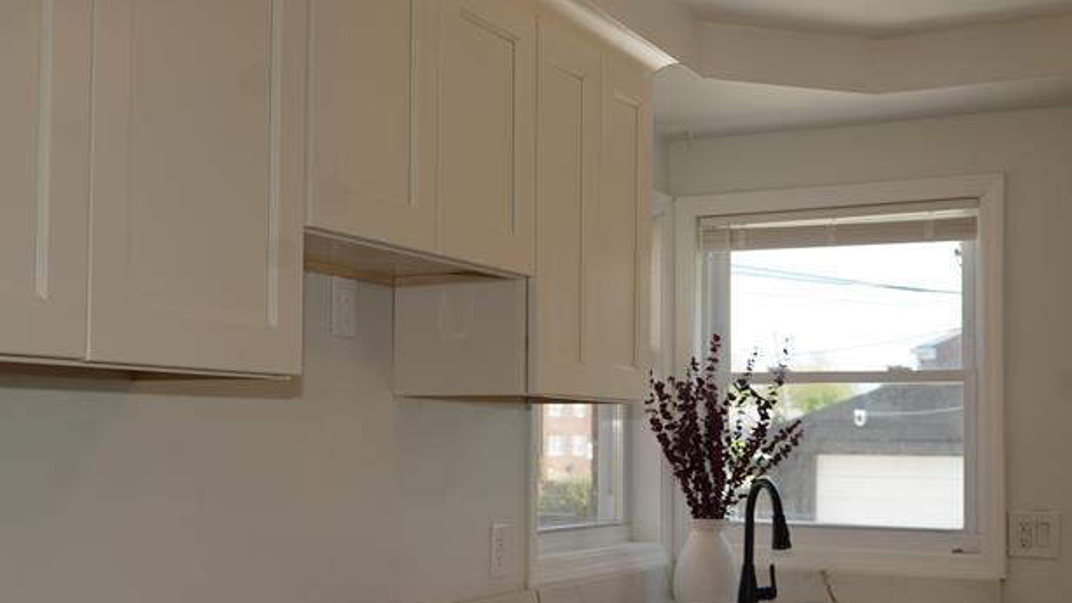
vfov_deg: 24.3
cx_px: 474
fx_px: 1393
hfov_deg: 42.0
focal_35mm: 49
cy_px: 399
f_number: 4.5
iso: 100
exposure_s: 1/125
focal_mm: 28
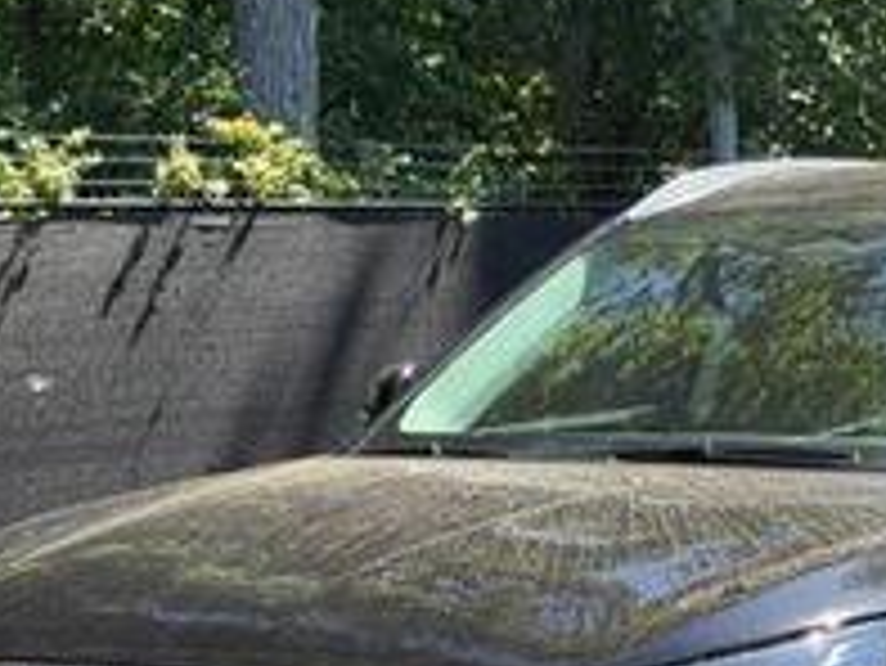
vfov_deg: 12.0
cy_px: 639
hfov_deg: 15.9
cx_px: 742
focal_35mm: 123
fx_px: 3150
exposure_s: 1/1285
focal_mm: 6.76
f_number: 1.78
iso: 80
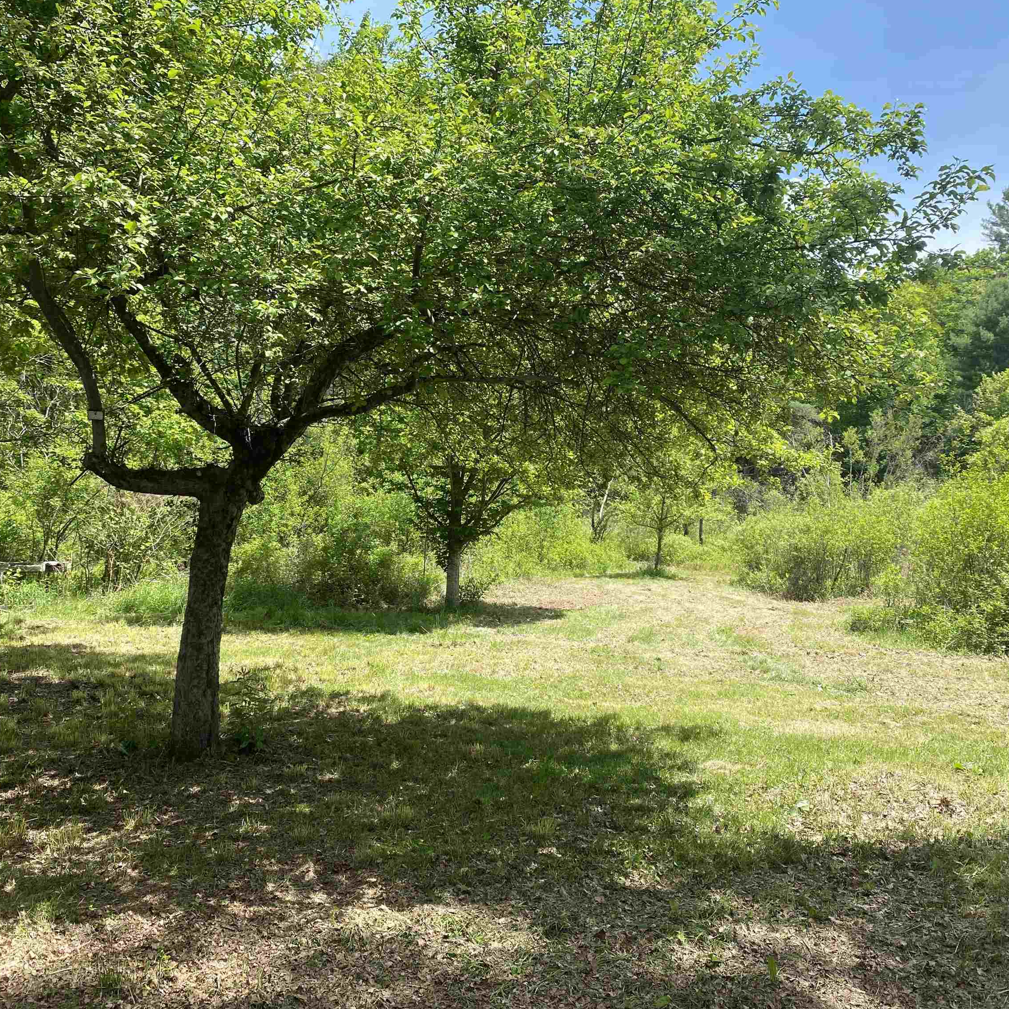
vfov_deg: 52.5
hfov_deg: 52.5
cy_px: 499
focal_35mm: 31
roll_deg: -0.7
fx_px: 1022
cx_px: 490
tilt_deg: -1.0
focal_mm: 4.25
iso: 32
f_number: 1.8
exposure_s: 1/898
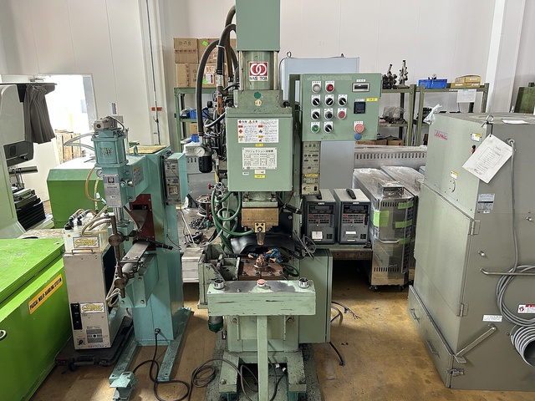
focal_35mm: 26
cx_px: 268
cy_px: 200
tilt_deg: -15.8
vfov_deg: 53.1
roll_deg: +0.9
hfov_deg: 67.3
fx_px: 402
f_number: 1.5
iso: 125
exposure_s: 1/100
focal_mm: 5.7
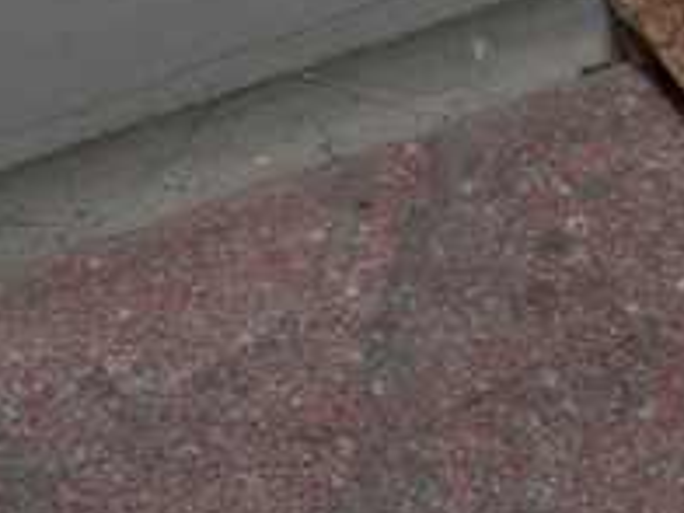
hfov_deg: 6.6
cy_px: 366
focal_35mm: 301
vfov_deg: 4.9
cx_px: 639
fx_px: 5948
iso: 100
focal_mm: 15.3
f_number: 4
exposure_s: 1/60
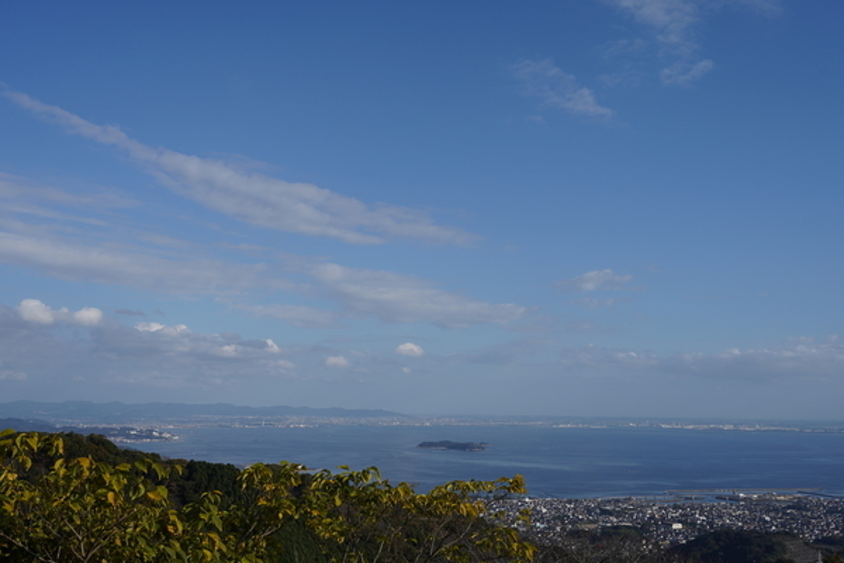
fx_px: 891
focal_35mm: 38
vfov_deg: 35.1
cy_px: 282
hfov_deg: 50.7
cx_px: 422
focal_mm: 38
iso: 100
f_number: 8
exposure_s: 1/500
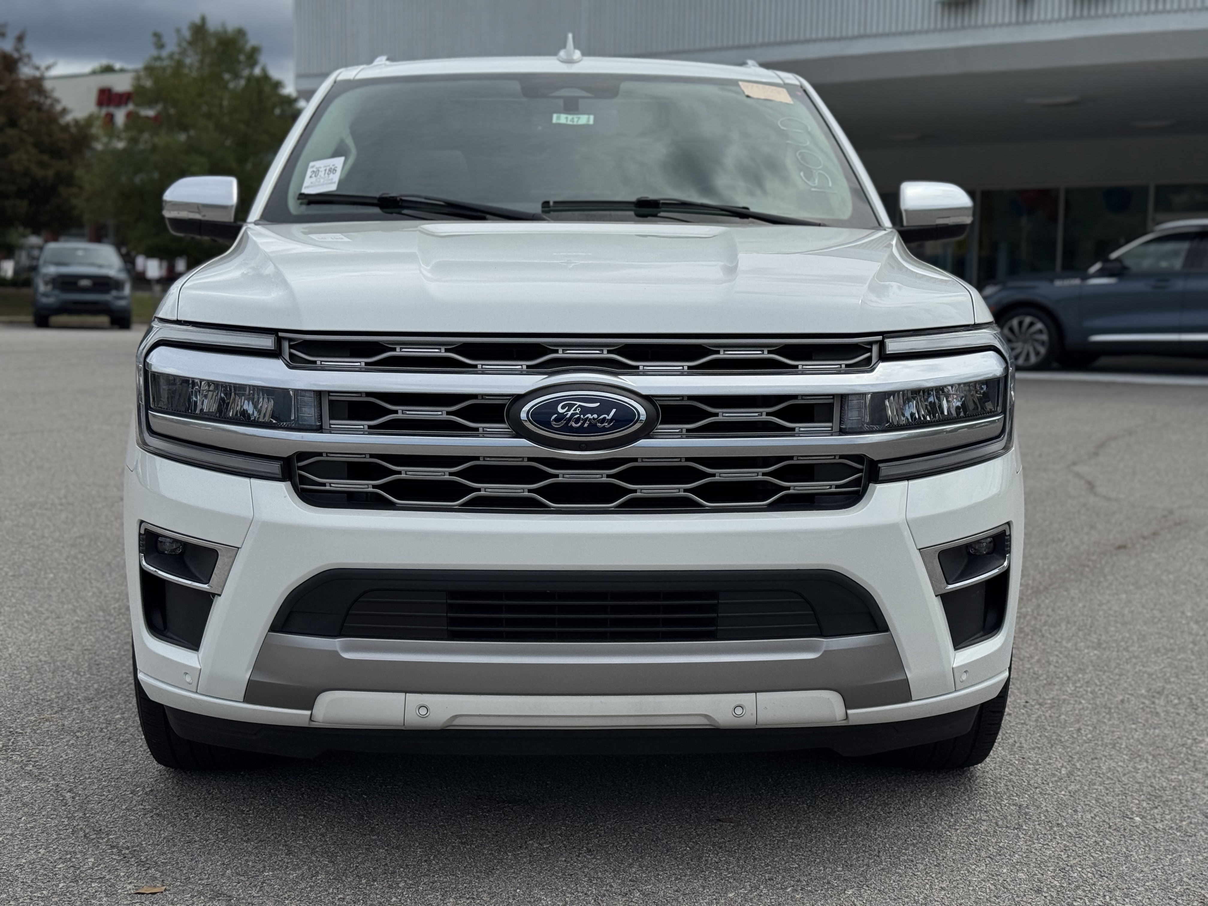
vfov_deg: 30.3
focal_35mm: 48
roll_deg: +0.0
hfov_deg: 39.7
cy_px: 453
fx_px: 1675
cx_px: 604
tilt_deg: -5.4
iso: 64
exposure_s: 1/9009
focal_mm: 6.76
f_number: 1.78
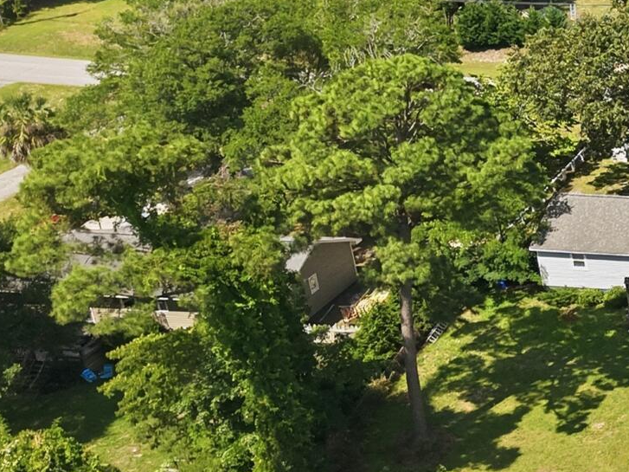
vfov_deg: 14.9
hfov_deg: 16.0
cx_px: 1218
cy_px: 234
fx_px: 1799
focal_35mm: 99
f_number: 1.8
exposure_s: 1/350
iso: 120
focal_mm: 8.7
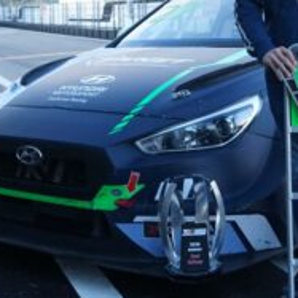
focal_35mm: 79
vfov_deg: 21.5
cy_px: 37
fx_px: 769
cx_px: 174
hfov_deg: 21.9
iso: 1600
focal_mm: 29
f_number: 4
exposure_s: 1/640
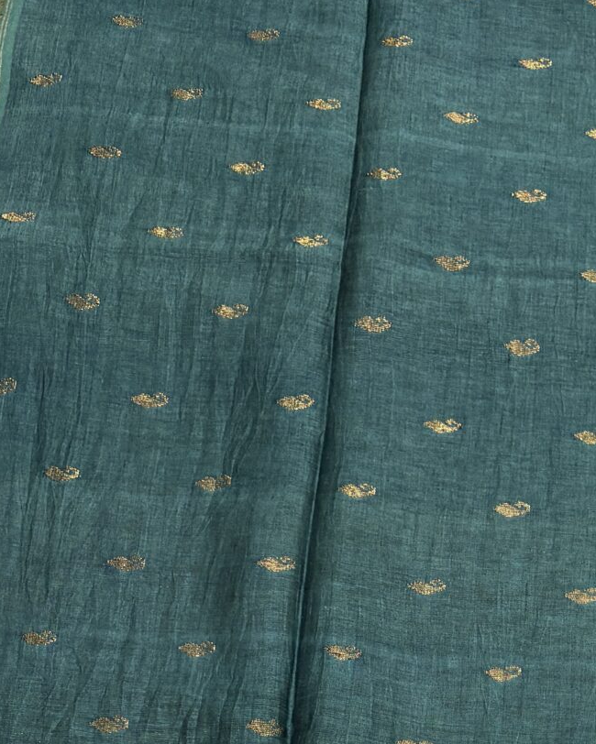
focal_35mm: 80
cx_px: 730
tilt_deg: -66.6
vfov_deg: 20.6
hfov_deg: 18.1
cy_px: 1096
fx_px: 1763
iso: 80
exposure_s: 1/100
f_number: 1.6
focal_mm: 5.96
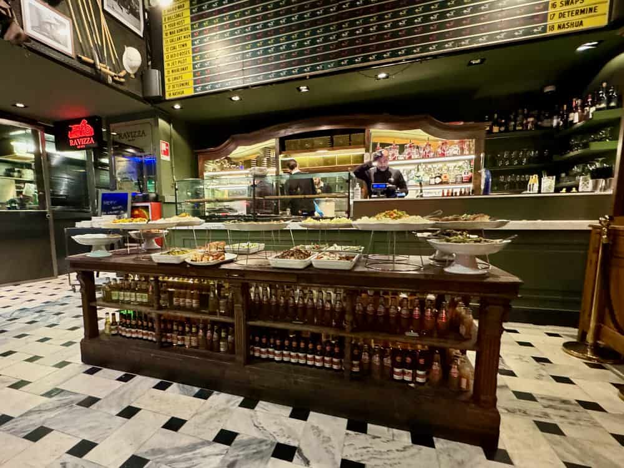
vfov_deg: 85.7
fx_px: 252
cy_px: 234
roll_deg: +1.7
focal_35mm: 14
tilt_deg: -5.8
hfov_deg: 102.1
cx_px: 312
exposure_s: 1/33
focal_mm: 2.22
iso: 1000
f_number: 2.2
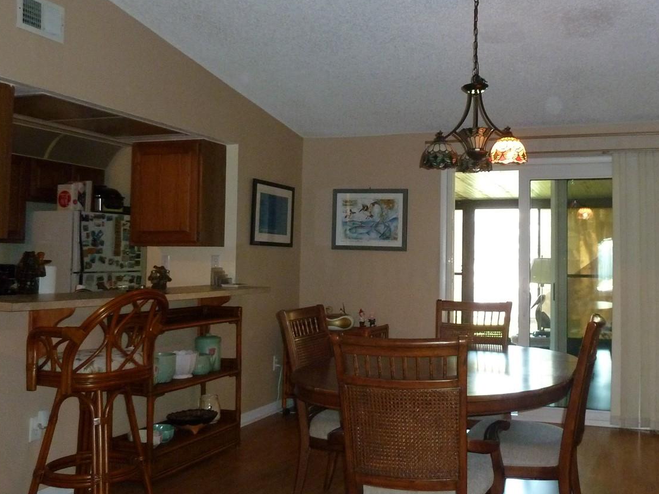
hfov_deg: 50.9
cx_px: 409
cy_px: 227
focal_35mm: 36
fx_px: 685
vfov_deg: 39.6
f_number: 3.3
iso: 320
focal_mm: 4.1
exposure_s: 1/30
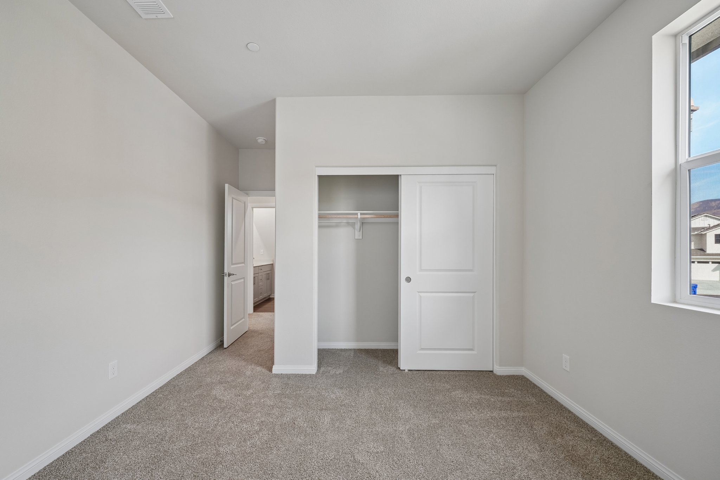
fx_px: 260
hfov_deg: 108.3
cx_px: 360
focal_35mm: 13
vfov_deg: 85.4
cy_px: 240
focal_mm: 13
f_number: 8
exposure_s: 1/15
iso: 400
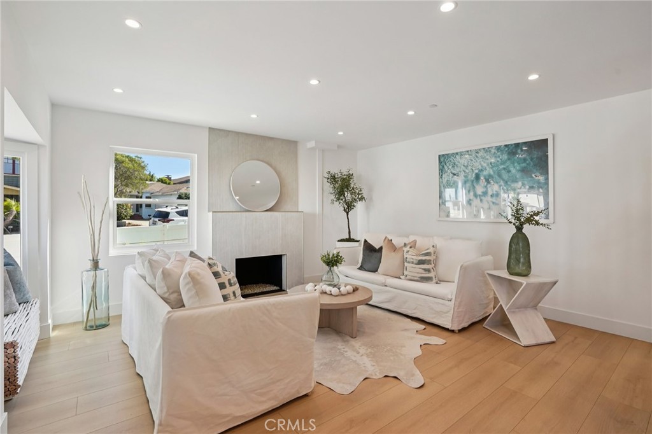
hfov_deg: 96.8
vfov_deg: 73.7
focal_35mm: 16
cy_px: 217
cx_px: 326
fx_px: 290
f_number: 8
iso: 400
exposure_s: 1/50
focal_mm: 16
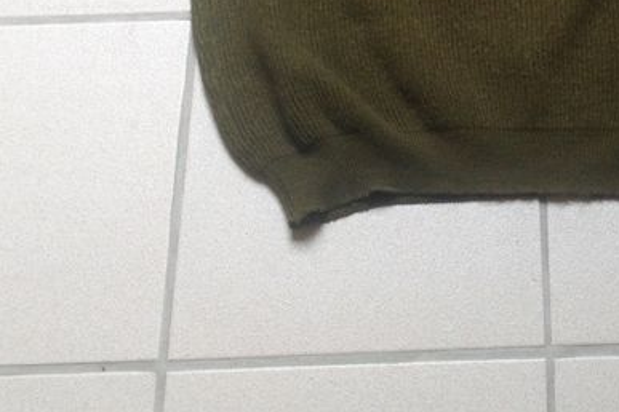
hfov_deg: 21.3
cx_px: 531
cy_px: -76
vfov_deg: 14.1
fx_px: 1616
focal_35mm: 94
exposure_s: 1/120
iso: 50
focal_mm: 4.28
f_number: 2.4
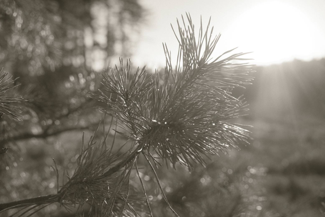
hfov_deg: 43.6
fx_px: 406
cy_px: 110
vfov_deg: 29.9
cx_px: 164
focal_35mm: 45
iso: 640
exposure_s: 1/1250
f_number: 5.6
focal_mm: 29.2
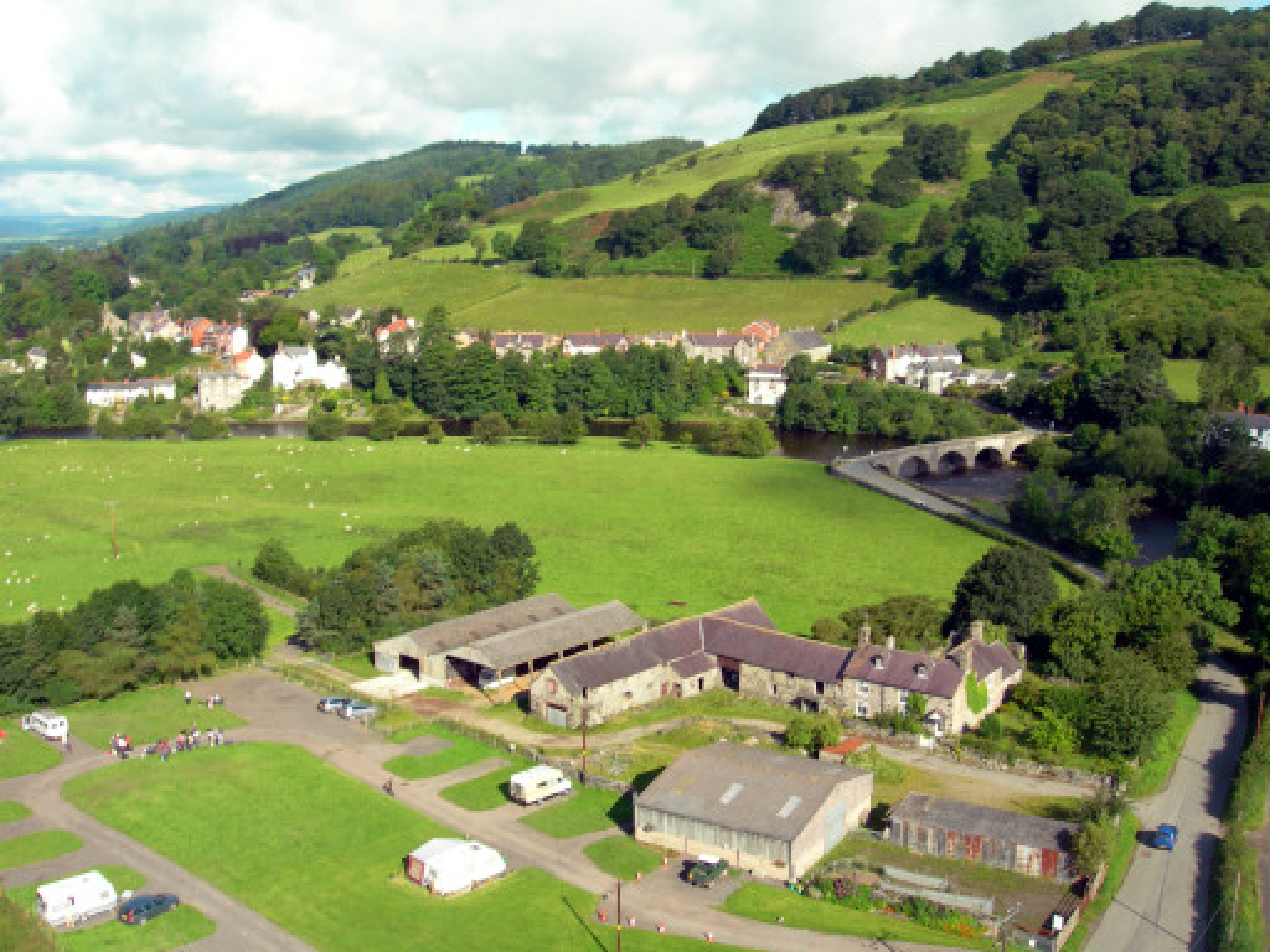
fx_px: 1394
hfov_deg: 49.0
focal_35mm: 38
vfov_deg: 37.7
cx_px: 635
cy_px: 476
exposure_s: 1/256
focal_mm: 7.8
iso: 50
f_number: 4.8
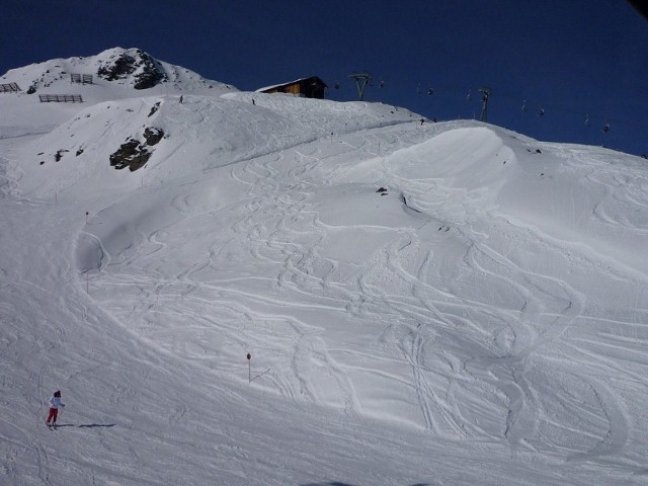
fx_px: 768
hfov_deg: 45.8
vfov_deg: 35.1
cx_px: 324
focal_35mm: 41
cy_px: 243
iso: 80
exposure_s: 1/1300
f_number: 8
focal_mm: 5.5
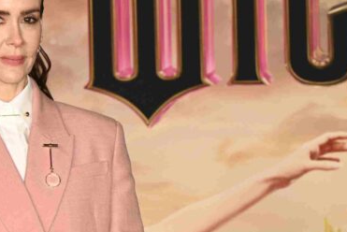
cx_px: 99
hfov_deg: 7.5
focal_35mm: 273
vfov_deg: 5.0
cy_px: 169
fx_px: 2633
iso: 1000
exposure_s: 1/125
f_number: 8
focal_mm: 99
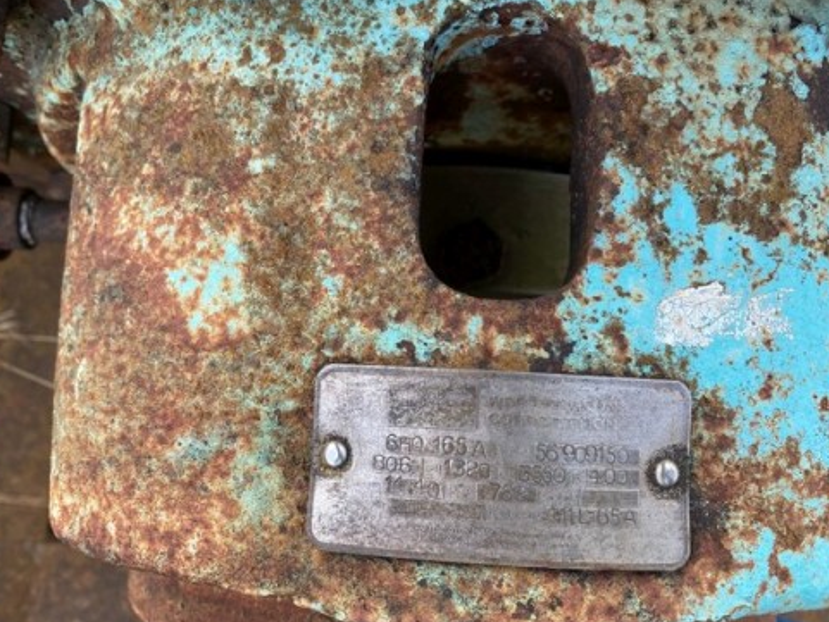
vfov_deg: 51.4
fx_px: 647
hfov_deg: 65.3
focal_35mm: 27
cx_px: 407
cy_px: 316
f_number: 1.8
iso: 32
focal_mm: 4.25
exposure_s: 1/339
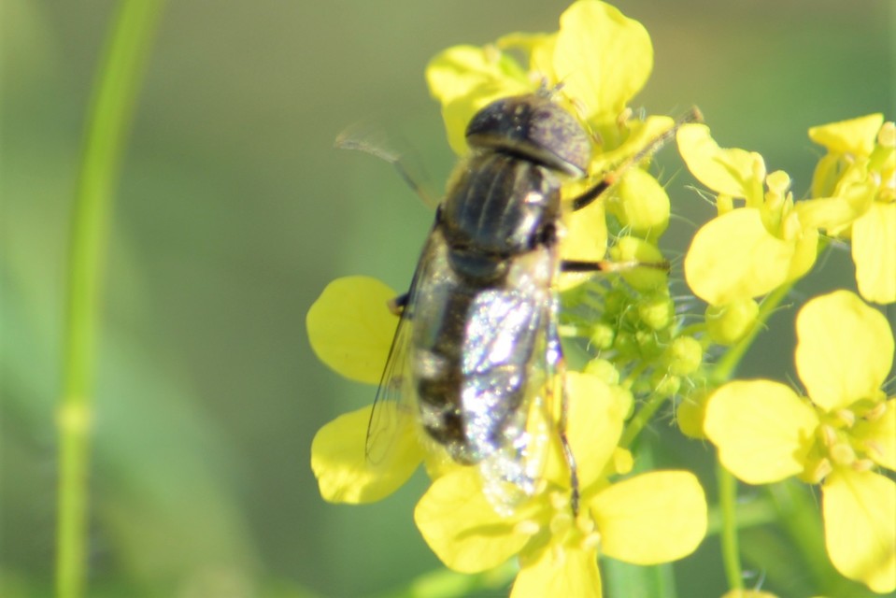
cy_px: 299
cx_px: 448
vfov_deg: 3.1
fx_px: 11203
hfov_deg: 4.6
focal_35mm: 450
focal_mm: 300
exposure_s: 1/160
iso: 100
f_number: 8
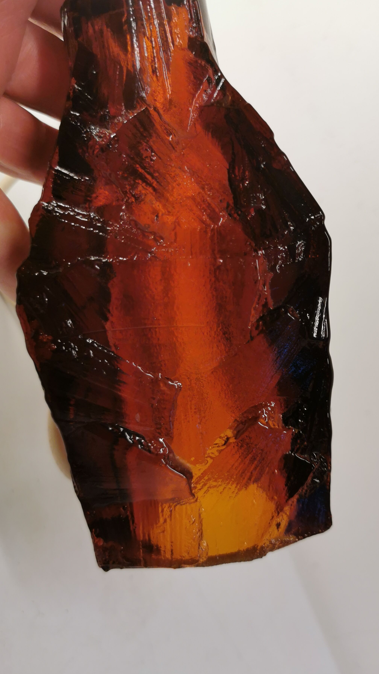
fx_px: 536
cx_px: 227
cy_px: 337
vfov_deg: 64.3
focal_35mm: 30
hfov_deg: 38.8
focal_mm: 5.56
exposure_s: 1/100
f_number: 1.6
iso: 64
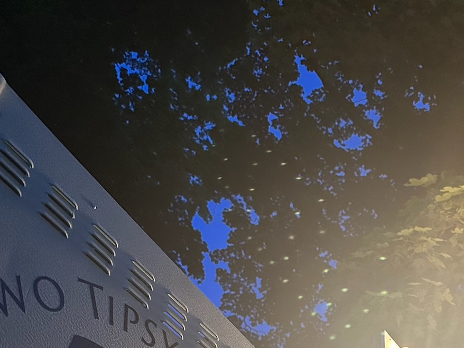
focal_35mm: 56
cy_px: 382
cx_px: 393
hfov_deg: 33.0
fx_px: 750
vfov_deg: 24.4
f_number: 1.78
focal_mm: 6.86
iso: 500
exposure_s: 1/50
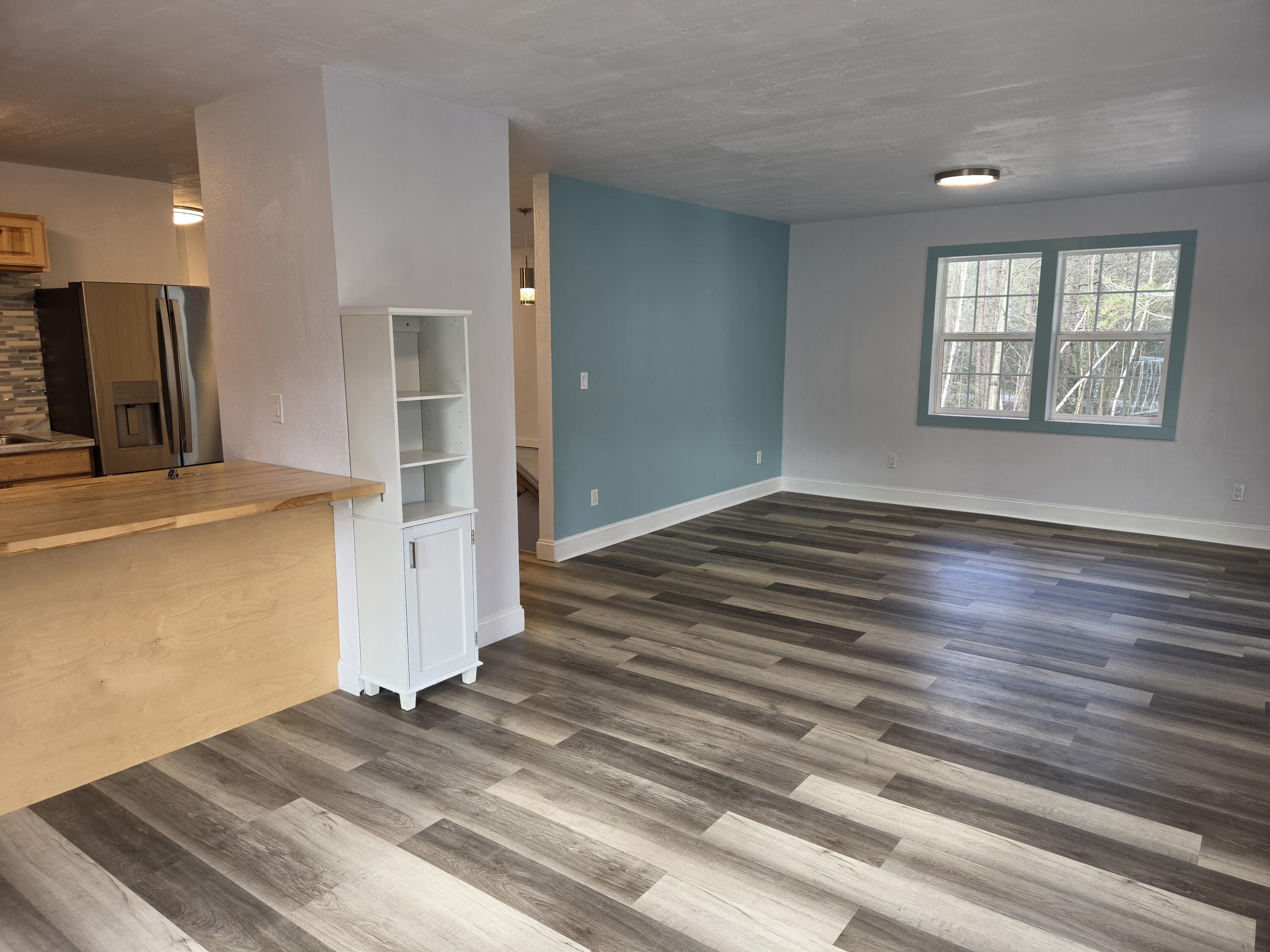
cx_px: 635
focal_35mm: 23
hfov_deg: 73.9
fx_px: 844
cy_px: 476
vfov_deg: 58.9
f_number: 1.8
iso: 100
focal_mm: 5.4
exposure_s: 1/120
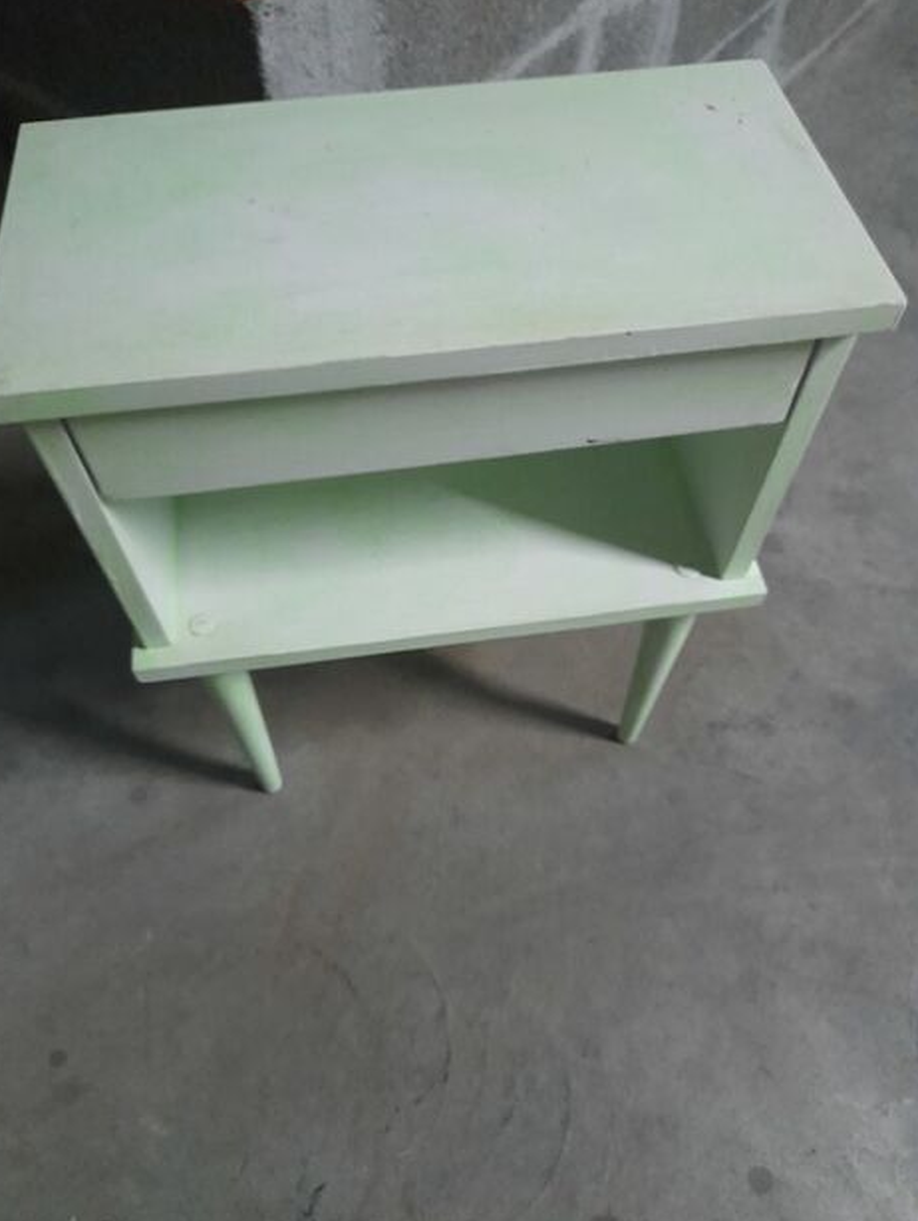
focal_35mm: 26
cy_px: 594
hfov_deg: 53.1
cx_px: 449
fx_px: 918
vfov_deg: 67.3
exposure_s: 1/25
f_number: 2
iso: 640
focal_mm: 4.6
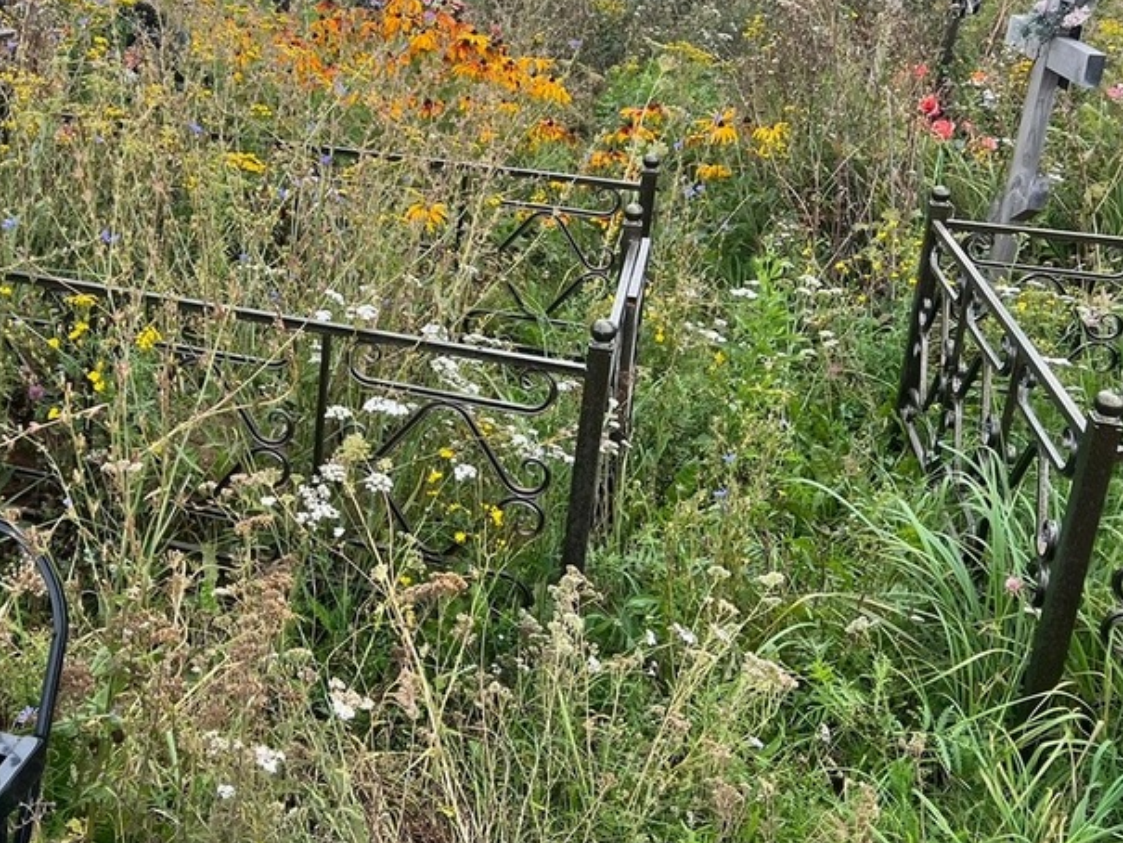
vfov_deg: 32.4
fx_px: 1428
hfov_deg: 41.0
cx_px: 217
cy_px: 232
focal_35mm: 44
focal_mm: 5.7
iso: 50
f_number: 1.5
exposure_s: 1/1029
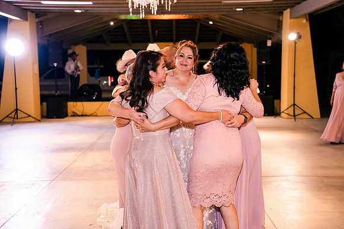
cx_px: 172
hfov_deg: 42.7
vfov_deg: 29.3
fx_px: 440
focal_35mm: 46
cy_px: 114
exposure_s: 1/200
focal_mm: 46
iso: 3200
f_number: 2.8
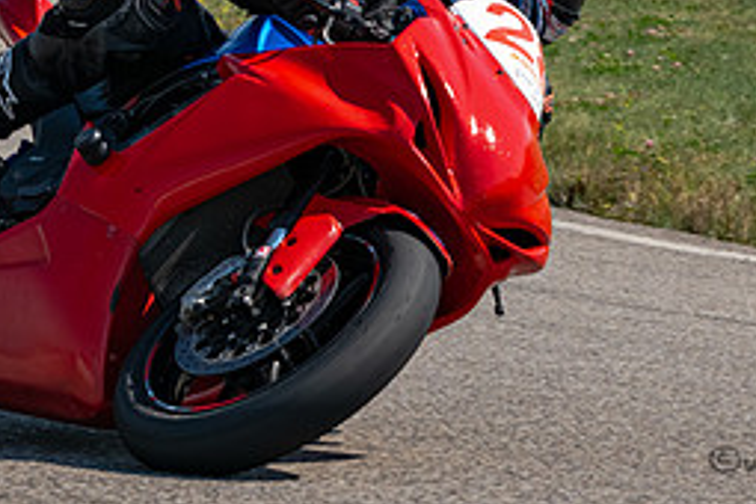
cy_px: -57
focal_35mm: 519
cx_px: 140
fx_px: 10898
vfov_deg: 2.6
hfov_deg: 4.0
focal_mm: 180
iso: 500
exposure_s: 1/1250
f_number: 11
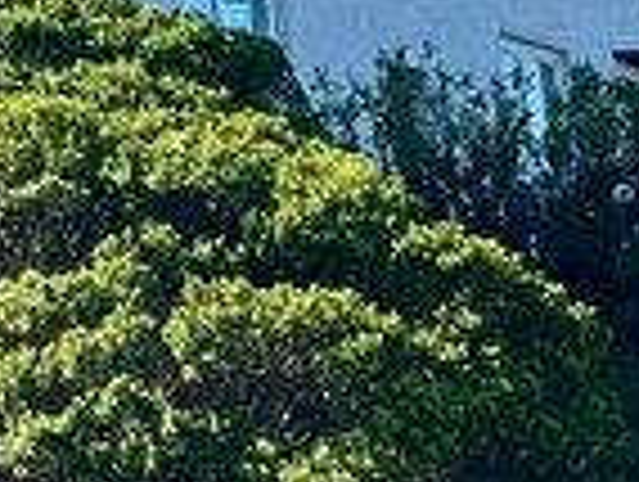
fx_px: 2367
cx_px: -639
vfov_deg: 11.2
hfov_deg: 13.3
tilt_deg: +14.1
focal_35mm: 128
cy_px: -232
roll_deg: -0.6
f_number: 1.6
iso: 50
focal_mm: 5.1
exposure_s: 1/3521
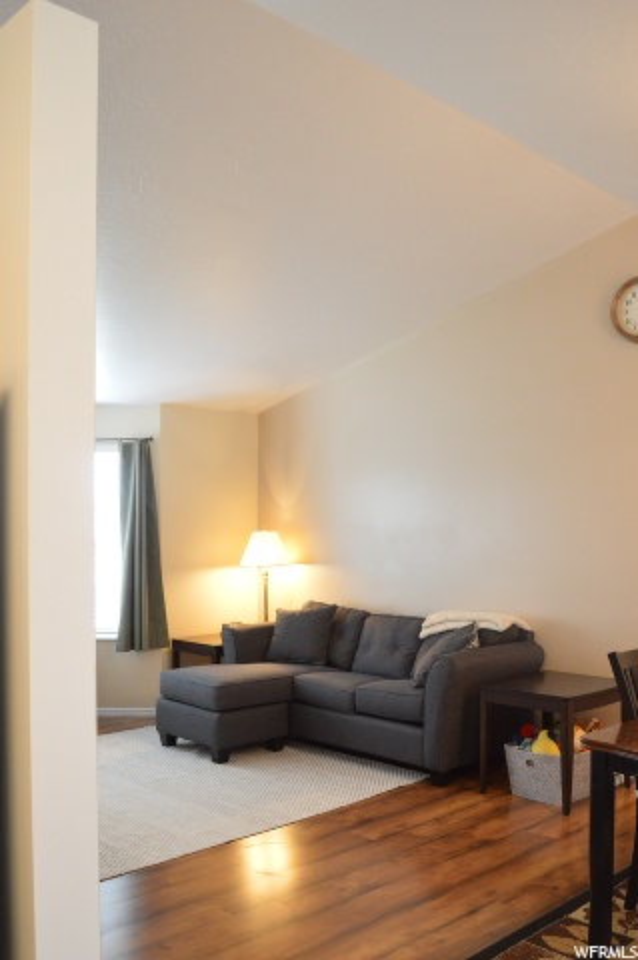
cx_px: 319
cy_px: 480
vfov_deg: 62.0
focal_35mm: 30
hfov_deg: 43.5
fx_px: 799
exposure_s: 1/60
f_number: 3.8
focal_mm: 20
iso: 1800
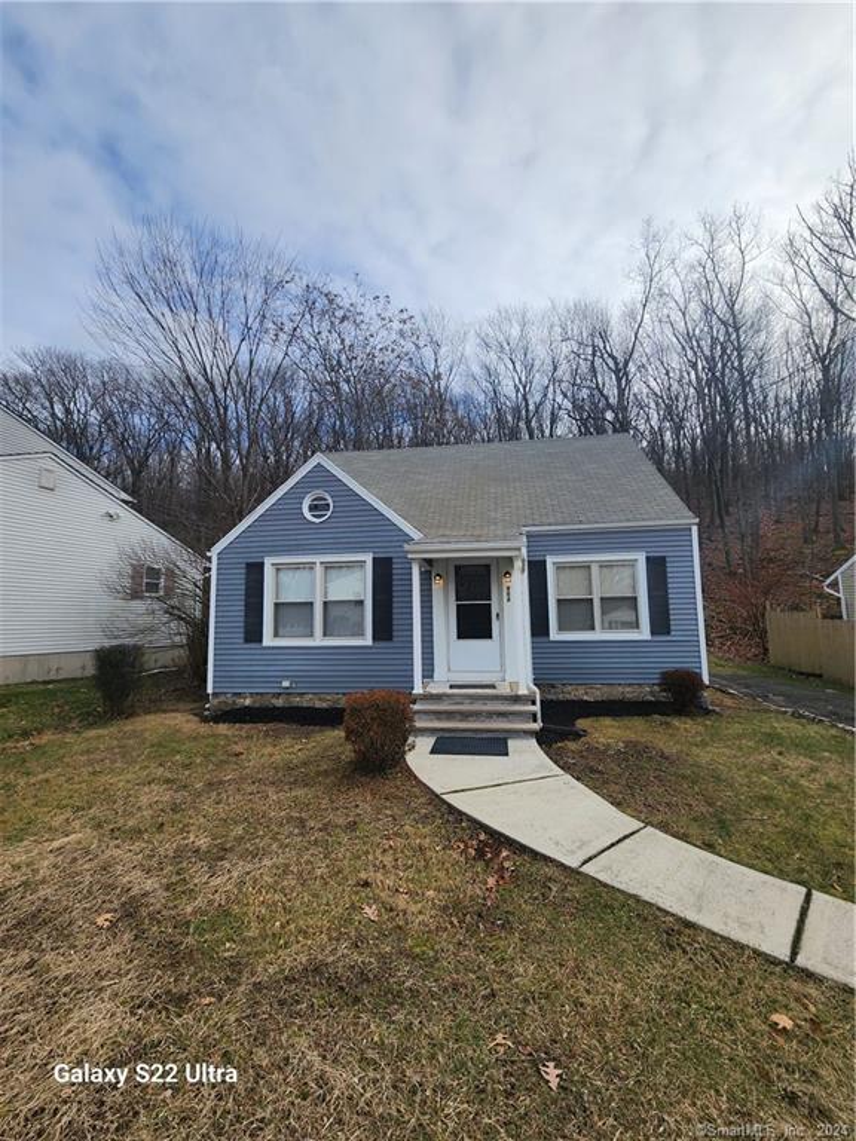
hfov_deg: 89.9
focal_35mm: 13
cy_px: 570
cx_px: 428
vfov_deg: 106.2
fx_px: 429
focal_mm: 2.2
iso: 50
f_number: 2.2
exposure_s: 1/2060
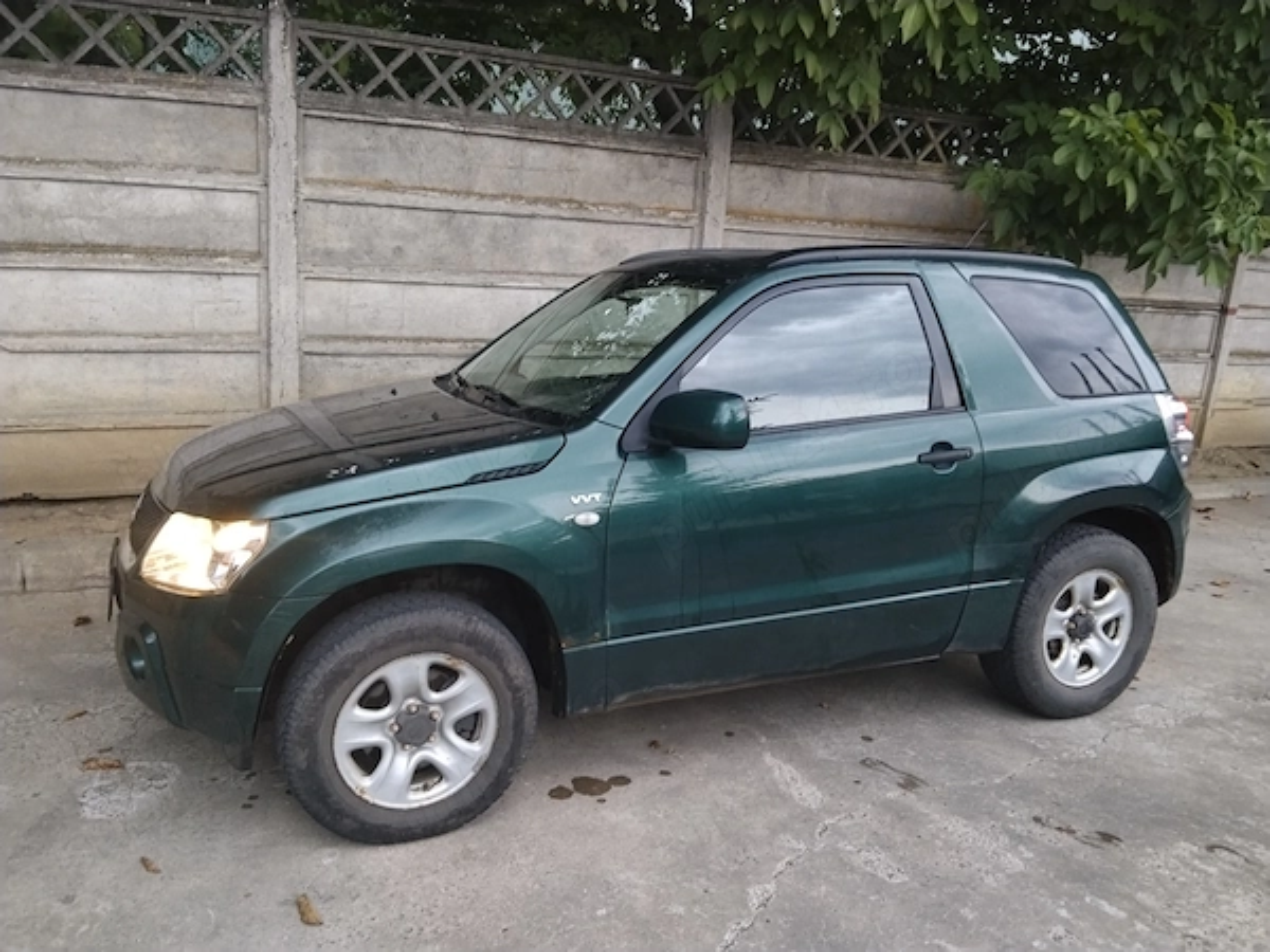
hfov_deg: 61.7
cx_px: 635
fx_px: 1064
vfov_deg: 48.2
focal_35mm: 29
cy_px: 476
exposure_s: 1/25
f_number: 1.8
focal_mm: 3.96
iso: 500
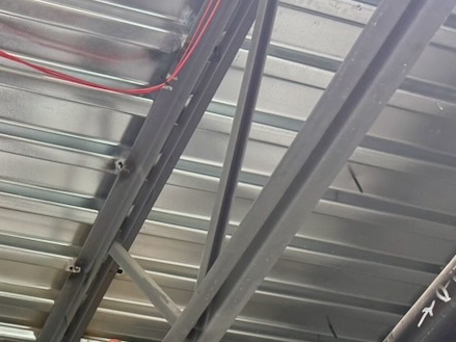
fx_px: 922
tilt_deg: +41.9
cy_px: 357
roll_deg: +5.0
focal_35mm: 70
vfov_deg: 20.2
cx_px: -27
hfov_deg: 26.0
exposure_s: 1/121
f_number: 1.78
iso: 200
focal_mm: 6.76
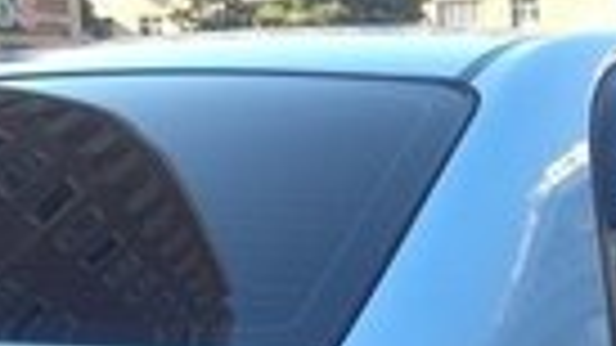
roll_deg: +2.2
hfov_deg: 18.4
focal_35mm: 114
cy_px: 476
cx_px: 585
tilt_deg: -11.8
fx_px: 1862
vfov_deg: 10.4
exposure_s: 1/201
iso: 32
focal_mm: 4.15
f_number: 2.2
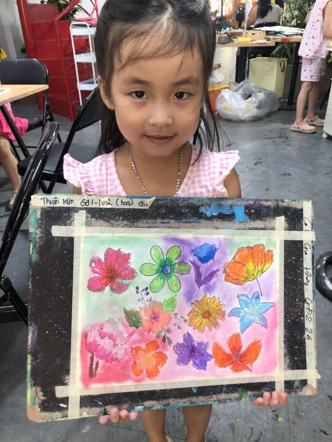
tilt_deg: -29.6
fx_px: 358
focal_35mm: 28
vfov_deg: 63.4
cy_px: 221
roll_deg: +2.7
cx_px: 166
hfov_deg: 49.7
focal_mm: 3.99
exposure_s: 1/49
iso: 25
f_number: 1.8
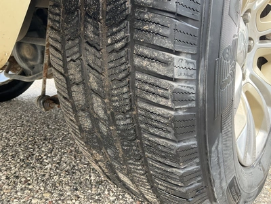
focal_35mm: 29
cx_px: 136
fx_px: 227
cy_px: 102
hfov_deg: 61.7
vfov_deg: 48.2
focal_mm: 3
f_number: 1.8
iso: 32
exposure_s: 1/122
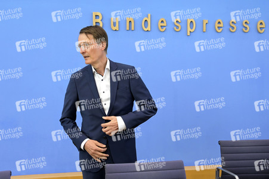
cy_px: 90
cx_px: 134
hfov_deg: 48.5
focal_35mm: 40
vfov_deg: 33.4
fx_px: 299
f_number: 5.6
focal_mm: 40
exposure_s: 1/500
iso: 5000
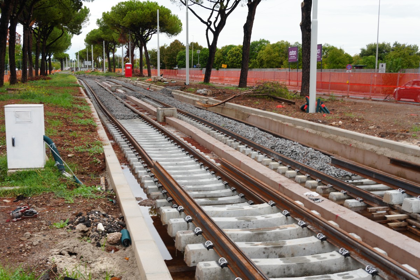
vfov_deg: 28.1
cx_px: 210
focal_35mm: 48
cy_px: 140
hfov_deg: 41.1
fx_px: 560
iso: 100
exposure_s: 1/80
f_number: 6.3
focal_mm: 32
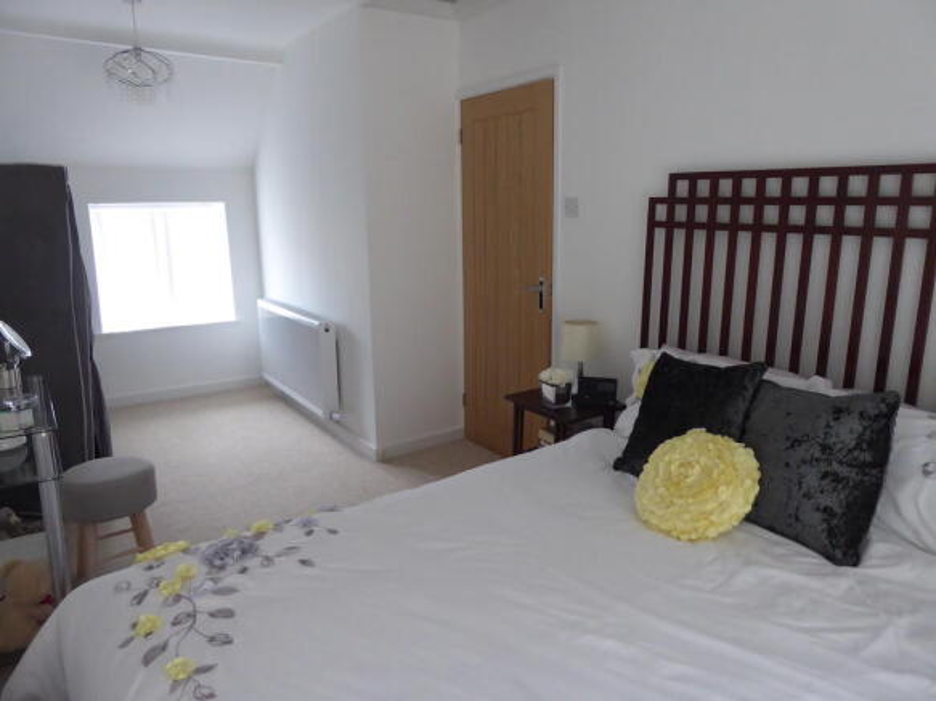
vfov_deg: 54.9
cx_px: 468
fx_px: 676
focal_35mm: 25
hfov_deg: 69.4
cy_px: 350
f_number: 3.3
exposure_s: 1/50
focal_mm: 4.3
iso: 400
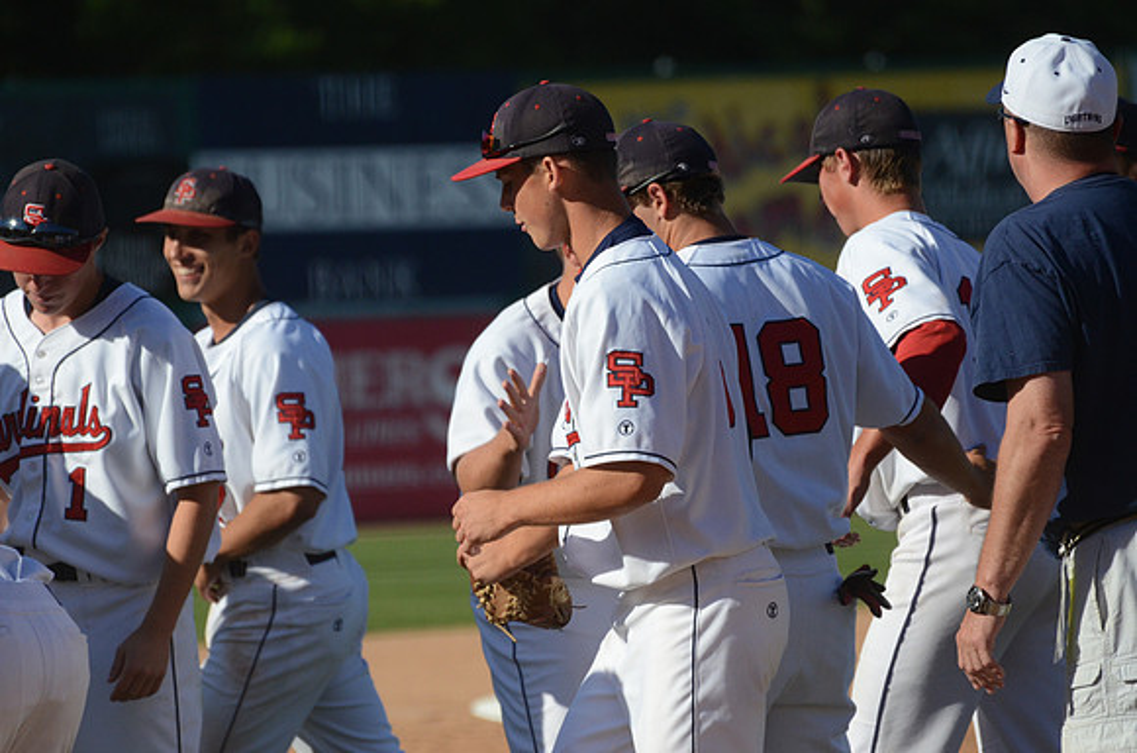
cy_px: 376
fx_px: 10400
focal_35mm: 330
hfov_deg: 6.3
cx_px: 568
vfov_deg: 4.1
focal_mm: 220
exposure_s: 1/8000
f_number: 5.3
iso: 1000
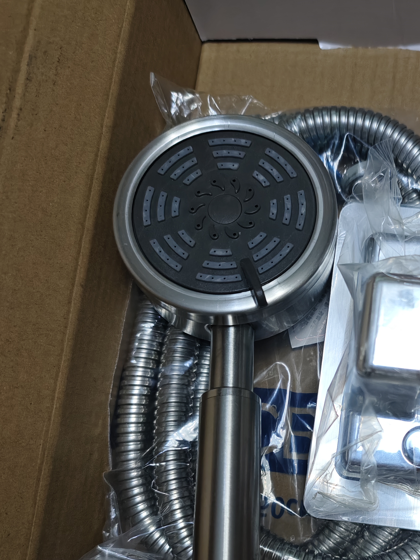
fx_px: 680
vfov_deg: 43.5
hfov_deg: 33.3
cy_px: 414
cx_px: 337
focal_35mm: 42
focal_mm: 6.45
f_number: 1.68
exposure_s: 1/50
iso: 161
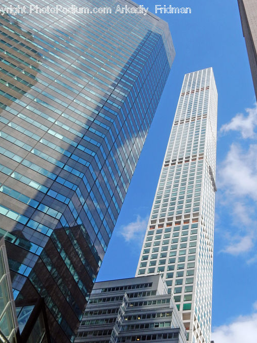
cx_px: 154
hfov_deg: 35.8
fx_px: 396
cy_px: 226
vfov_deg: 46.1
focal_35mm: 40
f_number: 4
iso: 125
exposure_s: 1/1000
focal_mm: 5.4
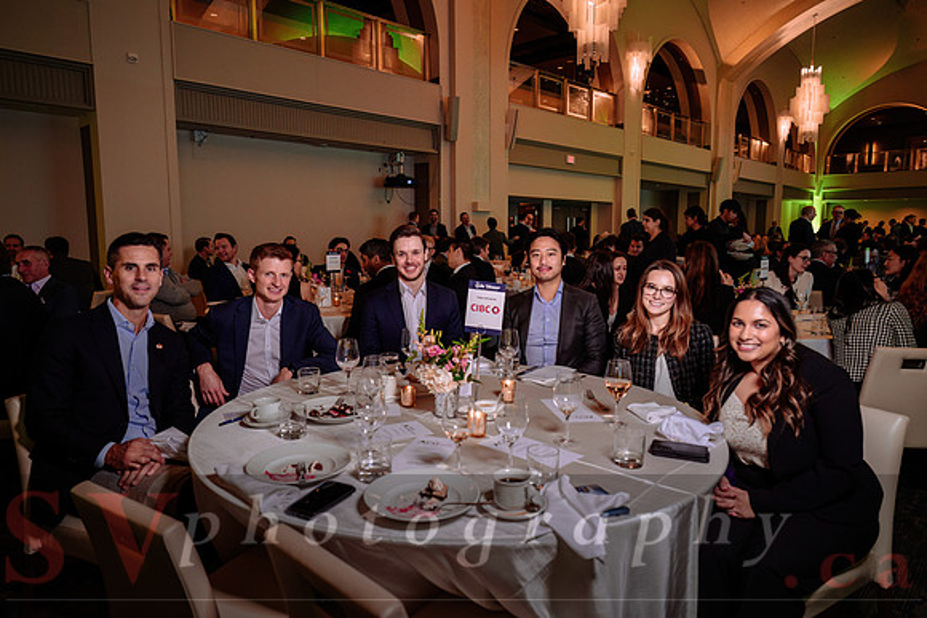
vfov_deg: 53.2
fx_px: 618
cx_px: 464
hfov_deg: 73.7
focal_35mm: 24
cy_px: 309
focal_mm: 24
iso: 1000
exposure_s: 1/50
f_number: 4
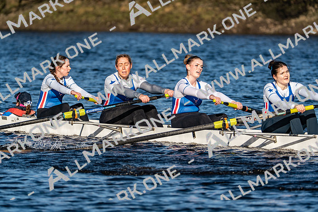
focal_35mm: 335
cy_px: 106
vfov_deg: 4.1
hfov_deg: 6.2
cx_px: 159
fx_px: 2960
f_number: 6.3
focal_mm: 335
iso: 250
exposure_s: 1/2000
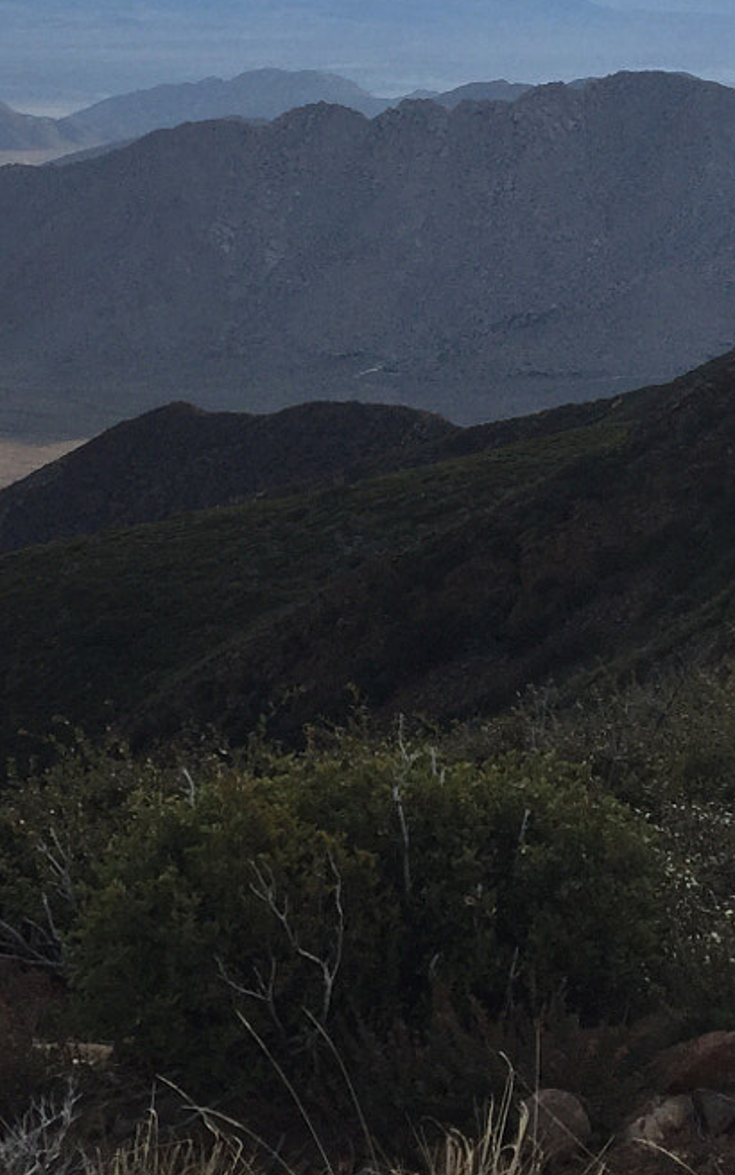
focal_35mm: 75
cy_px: 360
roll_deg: -0.5
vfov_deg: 27.3
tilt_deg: -11.5
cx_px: 143
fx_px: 2404
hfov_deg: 17.2
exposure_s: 1/2475
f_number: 2.2
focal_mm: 4.15
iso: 32
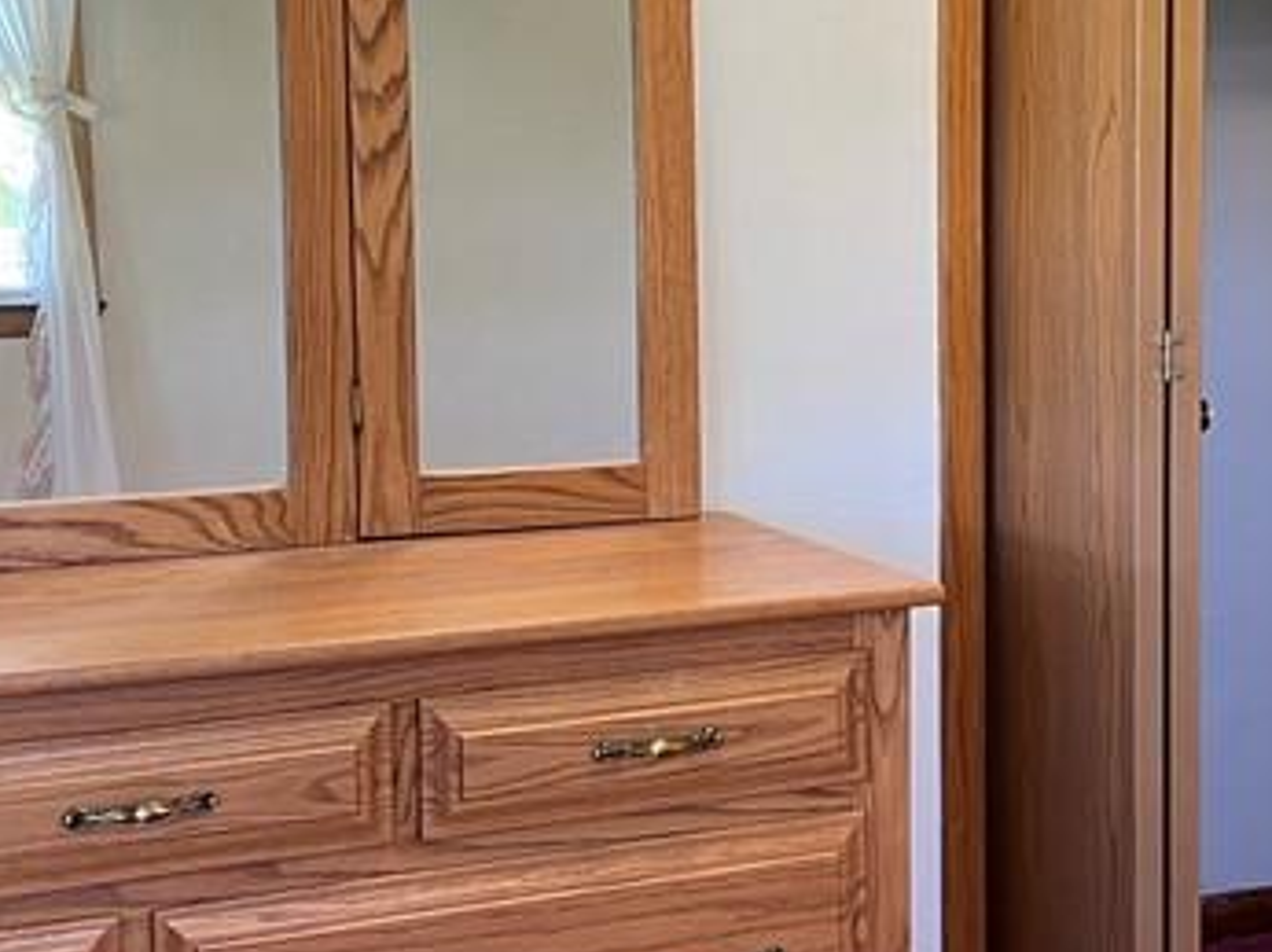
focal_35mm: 77
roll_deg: +0.3
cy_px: 287
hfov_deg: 25.2
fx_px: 2827
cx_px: 846
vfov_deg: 19.0
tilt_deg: -4.6
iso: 80
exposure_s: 1/60
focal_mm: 5.7
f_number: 1.5
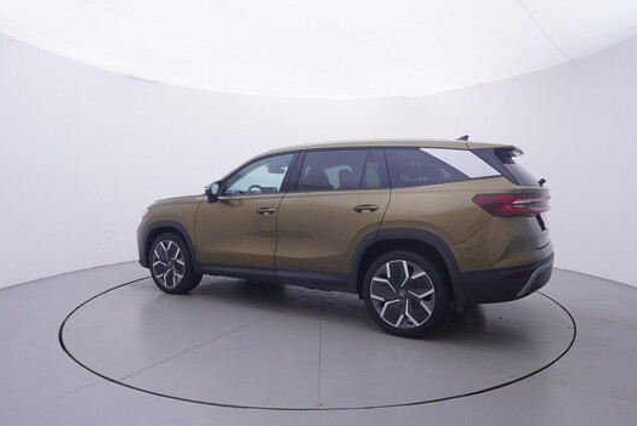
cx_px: 331
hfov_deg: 74.8
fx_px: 417
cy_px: 212
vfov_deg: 54.2
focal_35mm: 24
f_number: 5
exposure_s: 1/80
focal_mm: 15
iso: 200
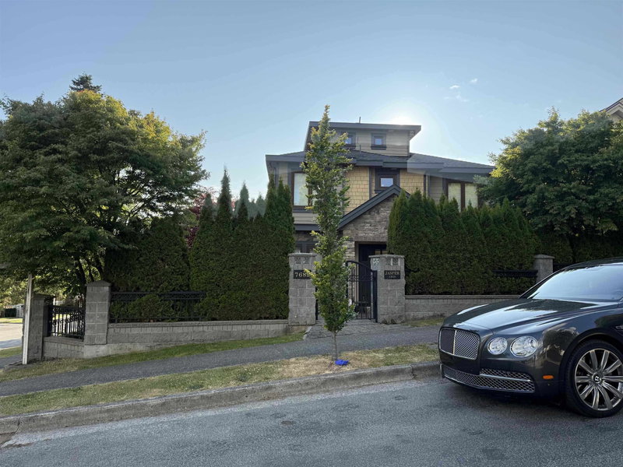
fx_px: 432
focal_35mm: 24
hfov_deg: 71.6
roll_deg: -1.0
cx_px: 312
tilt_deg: +4.7
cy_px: 234
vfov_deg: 56.8
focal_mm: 6.76
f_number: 1.78
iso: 80
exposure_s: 1/1949
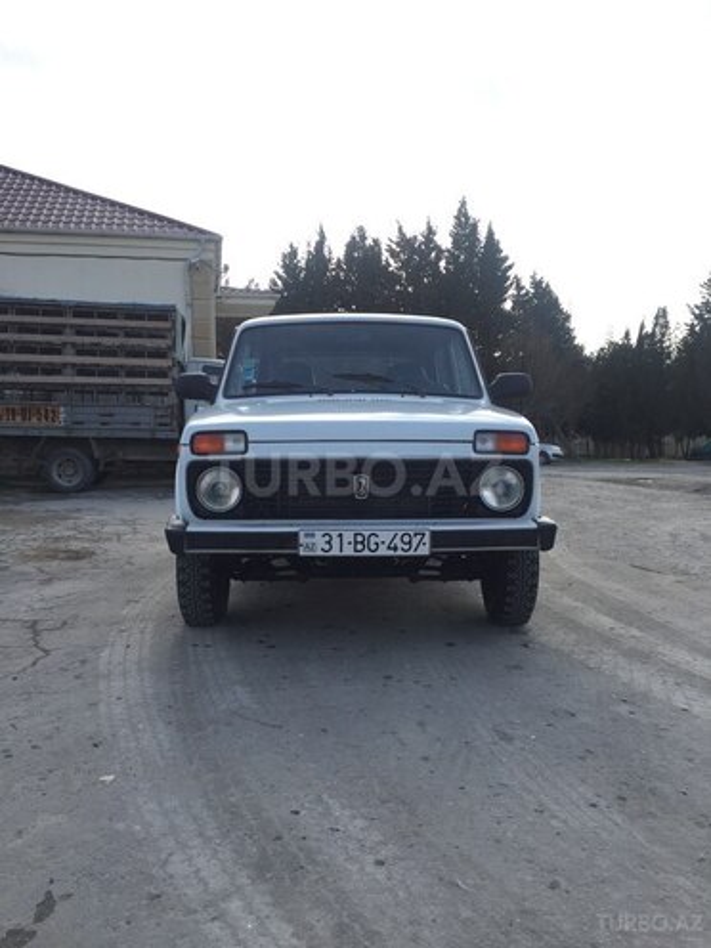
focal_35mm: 29
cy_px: 474
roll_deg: +1.2
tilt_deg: -3.5
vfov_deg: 61.7
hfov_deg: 48.2
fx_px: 794
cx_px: 356
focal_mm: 4.15
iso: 32
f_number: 2.2
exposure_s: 1/898
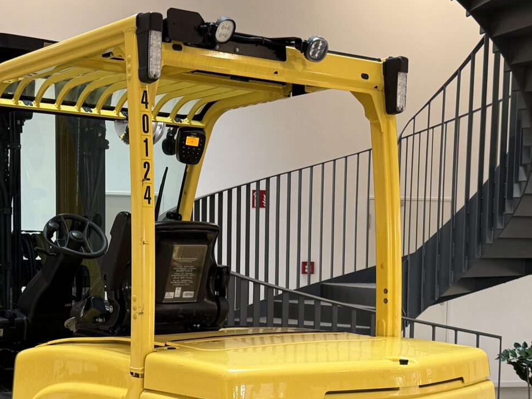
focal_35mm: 64
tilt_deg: -4.9
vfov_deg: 22.6
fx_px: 984
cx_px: 206
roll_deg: +0.4
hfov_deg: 30.2
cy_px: 320
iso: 160
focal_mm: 6.76
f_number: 1.78
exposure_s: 1/50
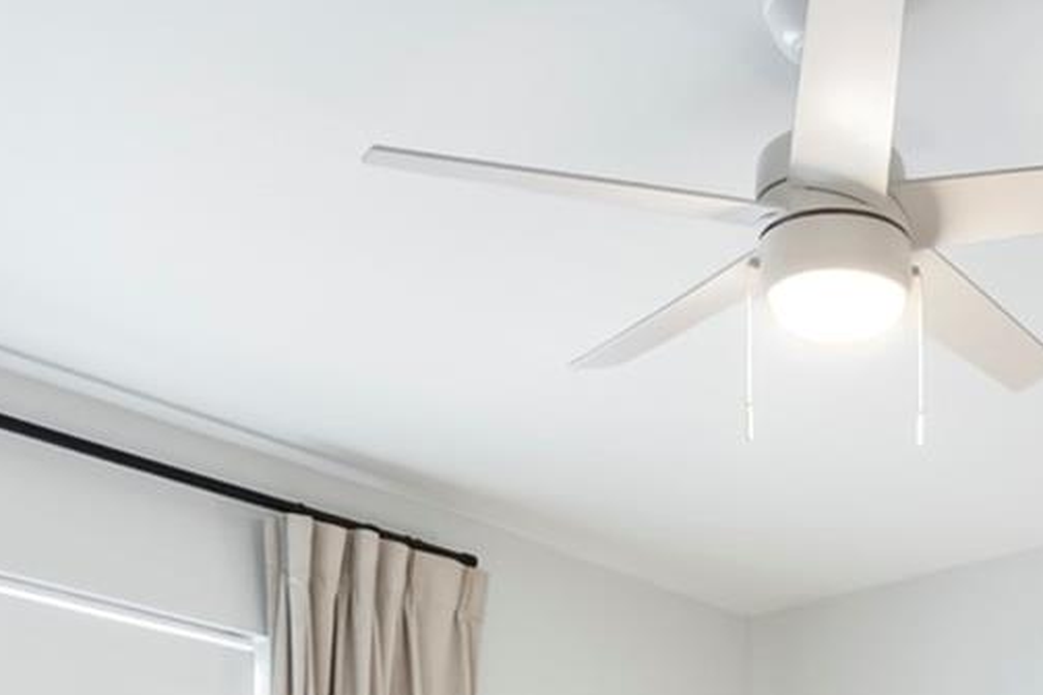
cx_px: 1018
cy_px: 1277
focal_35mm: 65
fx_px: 1883
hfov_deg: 29.2
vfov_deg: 17.0
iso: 250
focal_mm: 16
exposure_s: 1/3
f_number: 9
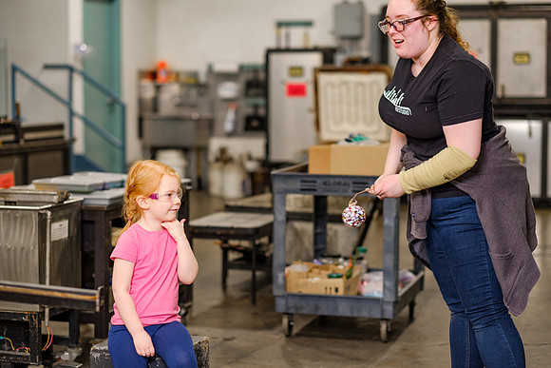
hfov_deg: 24.2
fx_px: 1286
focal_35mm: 84
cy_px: 184
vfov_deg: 16.3
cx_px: 276
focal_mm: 56
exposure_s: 1/125
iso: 400
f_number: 1.6
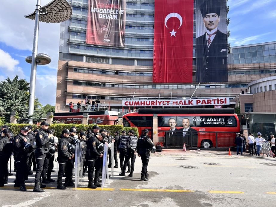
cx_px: 138
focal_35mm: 26
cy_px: 104
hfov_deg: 67.3
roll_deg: -1.4
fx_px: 207
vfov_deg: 53.1
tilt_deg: +5.2
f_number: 1.5
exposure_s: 1/1395
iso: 50
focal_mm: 5.7
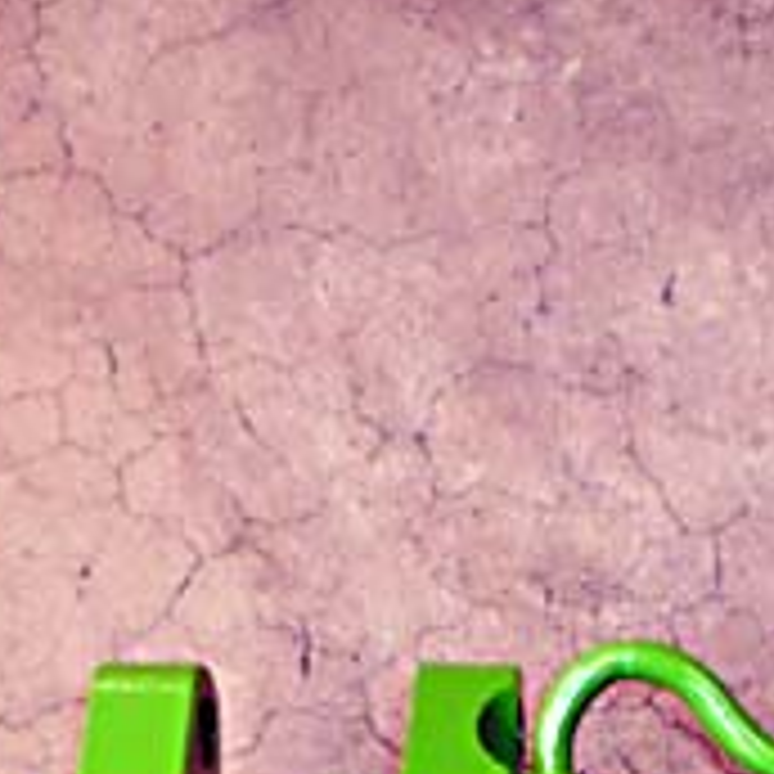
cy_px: 1058
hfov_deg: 20.8
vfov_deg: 19.2
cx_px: 652
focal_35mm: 82
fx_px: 2074
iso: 400
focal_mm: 4.5
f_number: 3.7
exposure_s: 1/15
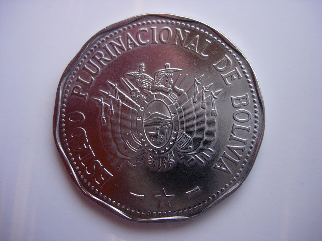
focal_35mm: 38
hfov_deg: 49.0
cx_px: 161
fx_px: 353
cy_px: 120
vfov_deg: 37.7
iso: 145
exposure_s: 1/32
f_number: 2.8
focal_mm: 7.8
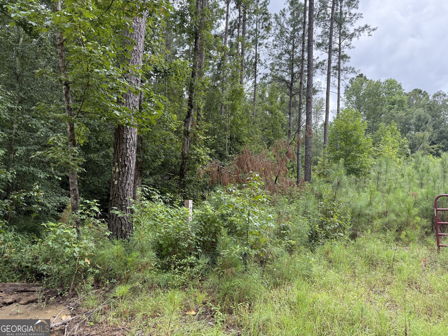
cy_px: 168
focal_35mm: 24
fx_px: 311
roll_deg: -2.4
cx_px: 224
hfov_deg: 71.6
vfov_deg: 56.8
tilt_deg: +3.4
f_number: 1.78
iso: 100
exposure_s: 1/643
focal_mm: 6.76
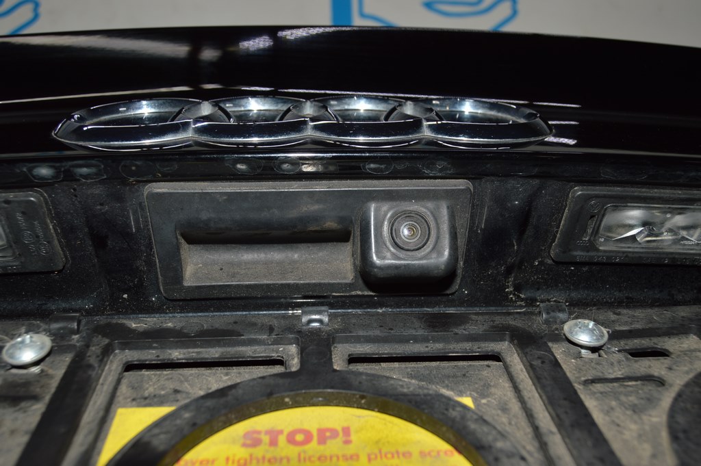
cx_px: 350
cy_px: 233
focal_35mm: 36
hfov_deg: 53.2
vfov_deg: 36.8
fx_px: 700
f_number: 8
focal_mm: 24
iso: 100
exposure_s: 1/60
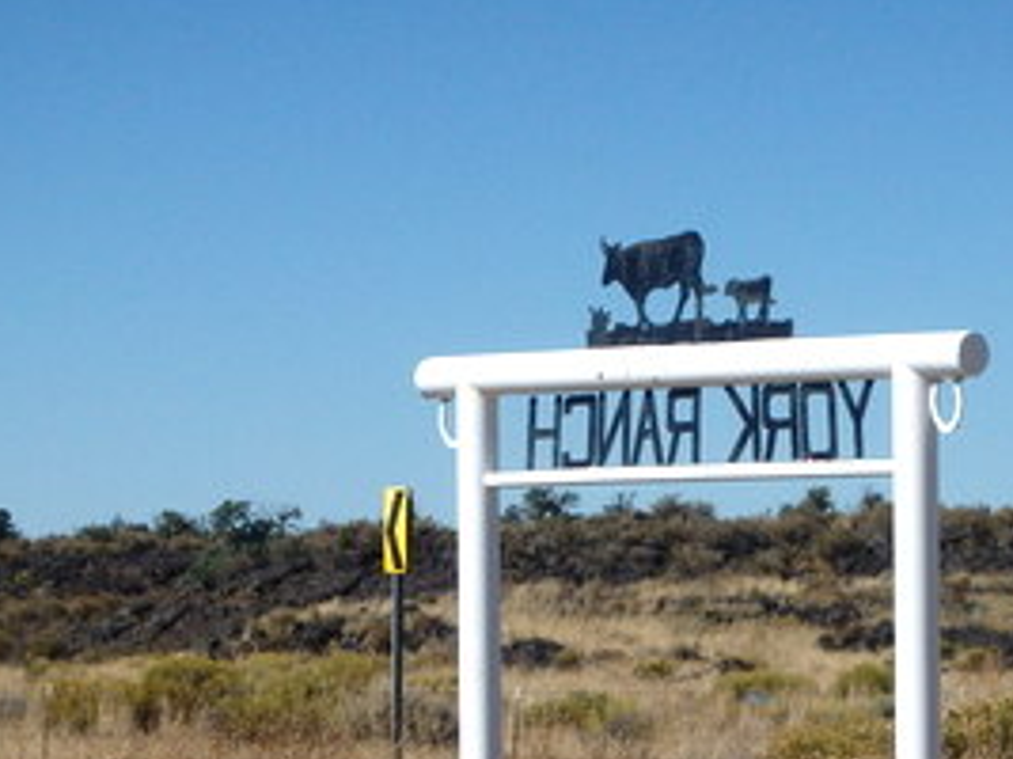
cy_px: 613
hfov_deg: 10.3
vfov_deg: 7.7
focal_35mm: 193
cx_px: 611
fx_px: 5645
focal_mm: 18.5
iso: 400
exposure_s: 1/400
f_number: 14
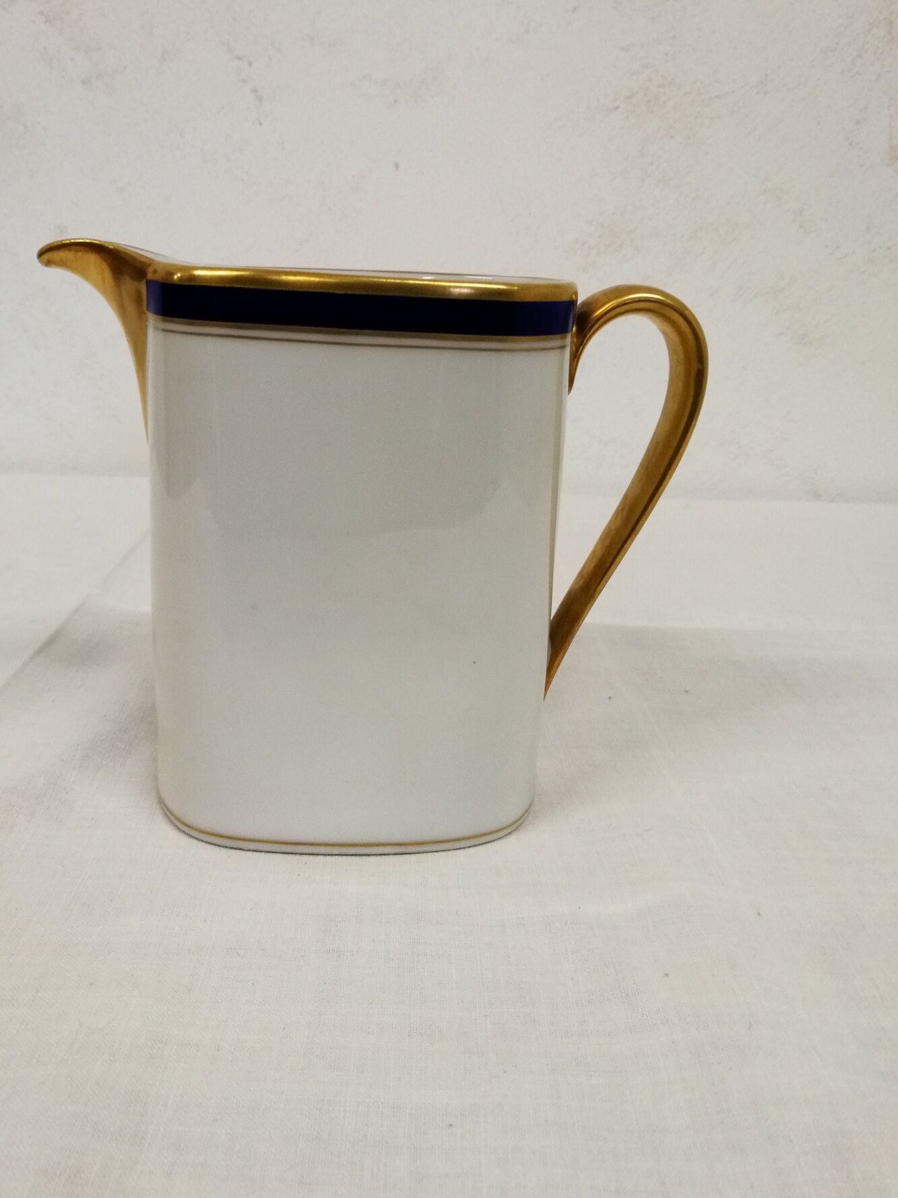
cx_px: 397
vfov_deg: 65.2
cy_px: 538
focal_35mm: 27
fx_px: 934
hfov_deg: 51.2
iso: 64
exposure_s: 1/50
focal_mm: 2.38
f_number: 2.2
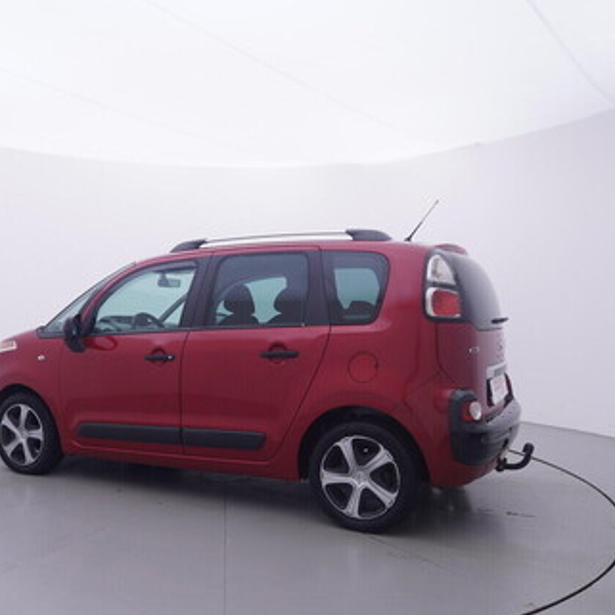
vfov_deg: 50.0
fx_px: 658
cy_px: 346
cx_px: 240
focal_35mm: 33
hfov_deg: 49.7
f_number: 5
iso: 200
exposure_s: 1/80
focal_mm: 15
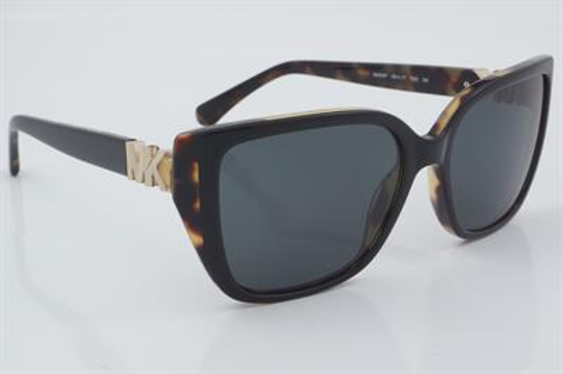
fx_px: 1289
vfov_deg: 16.5
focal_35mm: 82
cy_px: 187
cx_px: 282
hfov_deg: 24.6
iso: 100
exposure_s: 1/4
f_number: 32
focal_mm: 55
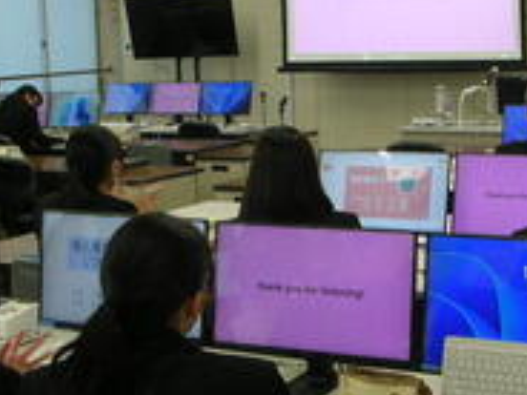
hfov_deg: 25.6
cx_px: 295
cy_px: 212
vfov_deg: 19.4
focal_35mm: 76
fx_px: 1157
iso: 50
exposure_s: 1/30.8
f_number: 2.8
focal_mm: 5.8
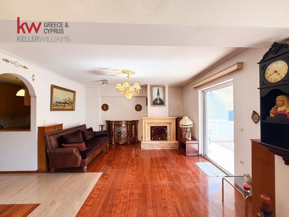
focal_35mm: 14
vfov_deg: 85.7
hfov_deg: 102.1
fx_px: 117
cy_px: 108
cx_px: 144
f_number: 2.2
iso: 64
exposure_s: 1/100
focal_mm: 2.22
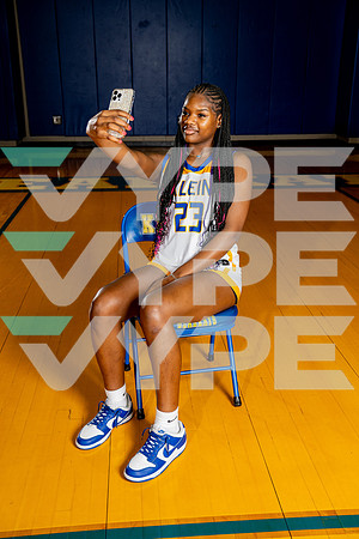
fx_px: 568
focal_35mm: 38
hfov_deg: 35.1
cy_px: 270
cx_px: 180
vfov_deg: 50.7
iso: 160
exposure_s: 1/250
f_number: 4
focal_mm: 38
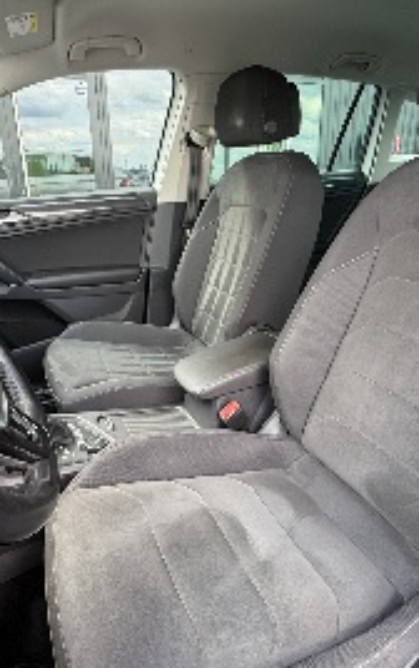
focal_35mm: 23
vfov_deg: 77.1
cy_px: 322
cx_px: 214
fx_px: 419
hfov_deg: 53.1
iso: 160
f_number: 2.2
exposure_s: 1/99
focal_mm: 2.22
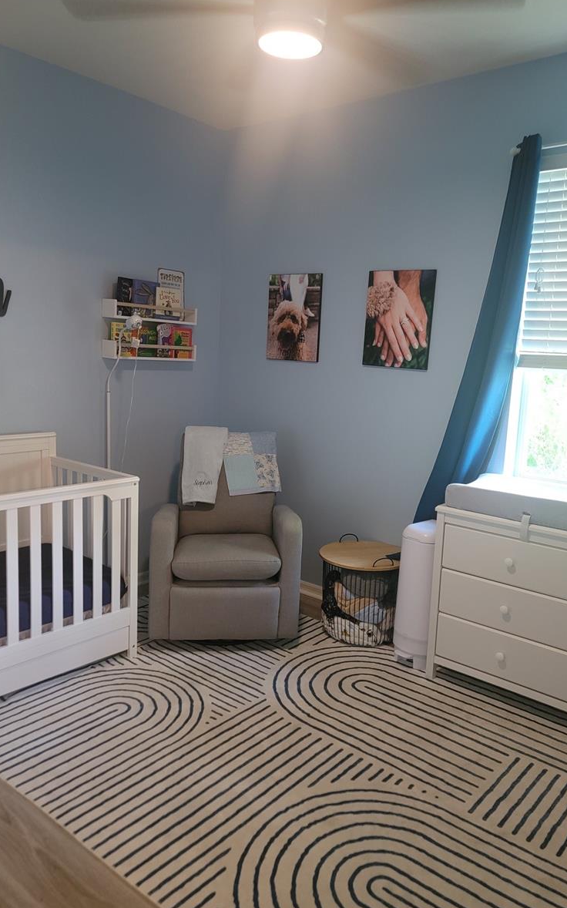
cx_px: 317
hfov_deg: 45.9
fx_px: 668
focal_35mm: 27
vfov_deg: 68.4
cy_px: 452
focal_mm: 7
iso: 400
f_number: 1.8
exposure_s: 1/40
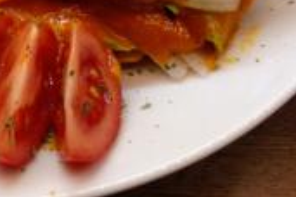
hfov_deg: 18.6
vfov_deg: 12.2
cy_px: -121
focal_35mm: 106
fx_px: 871
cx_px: -21
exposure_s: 1/30
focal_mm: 4.12
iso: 50
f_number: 2.4
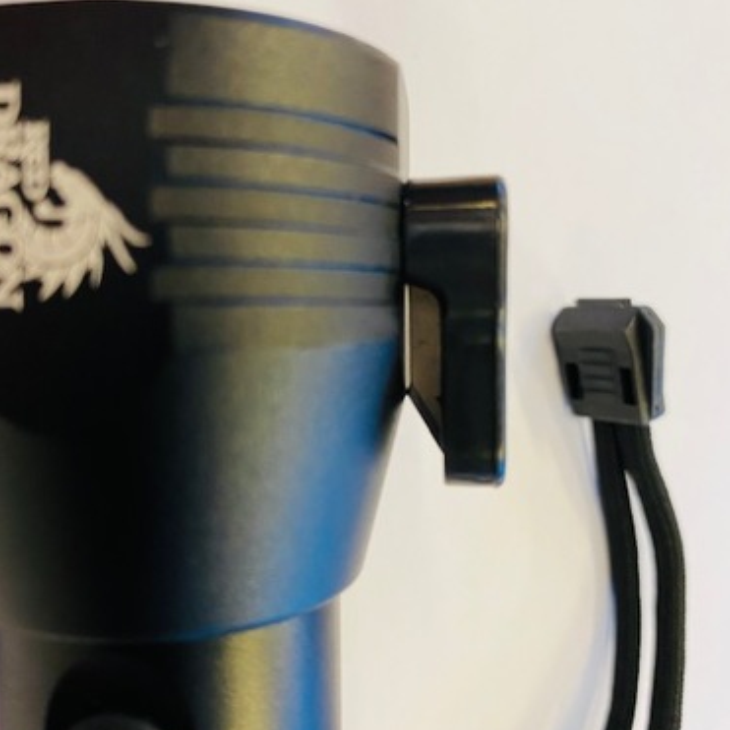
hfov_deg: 52.5
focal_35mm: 31
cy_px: 366
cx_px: 365
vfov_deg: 52.5
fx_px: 740
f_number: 1.8
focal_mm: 4.25
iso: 100
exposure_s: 1/50
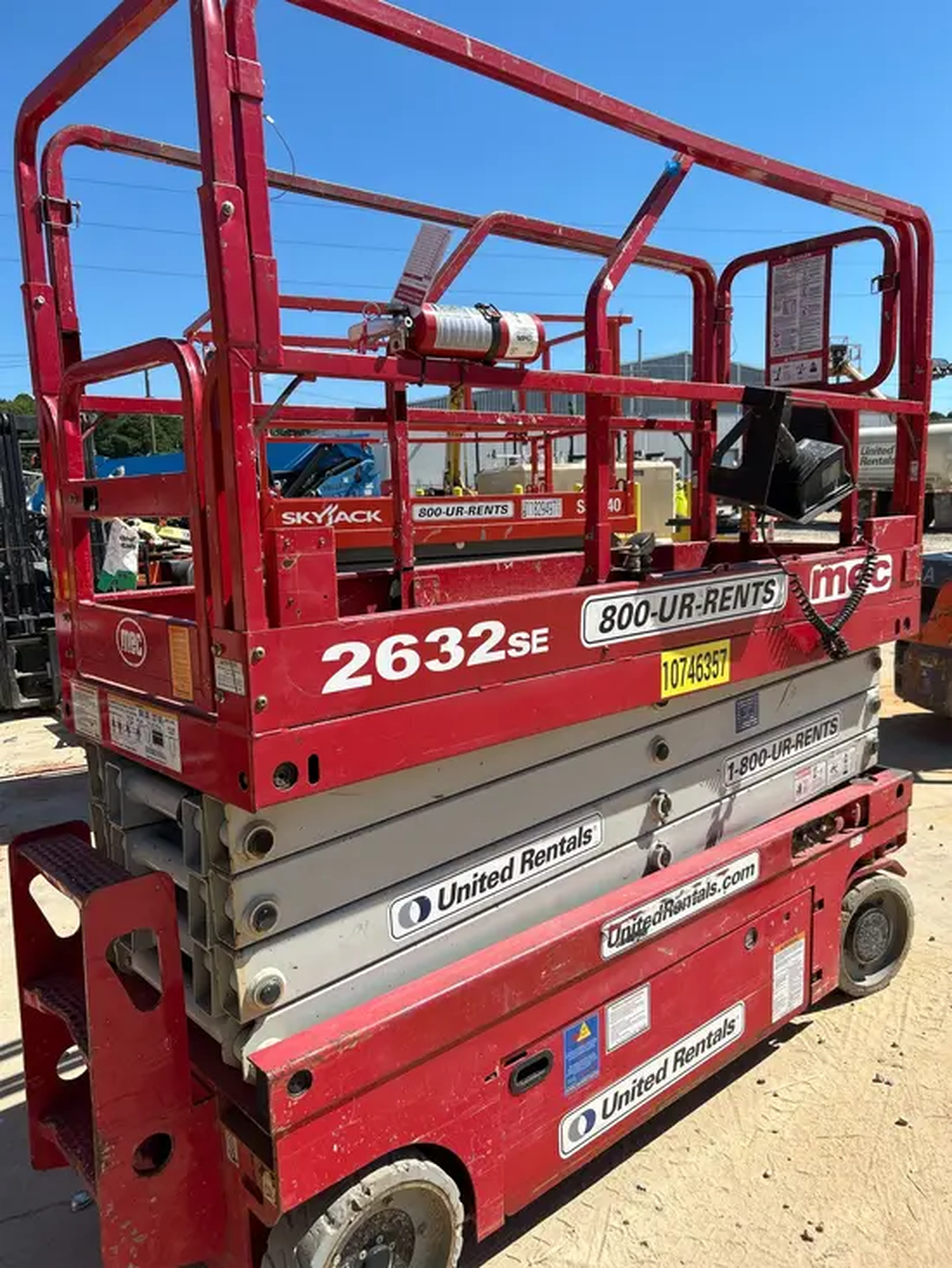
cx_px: 476
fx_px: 953
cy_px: 634
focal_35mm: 26
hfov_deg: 53.1
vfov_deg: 67.3
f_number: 1.5
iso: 50
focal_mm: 5.7
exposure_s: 1/3704
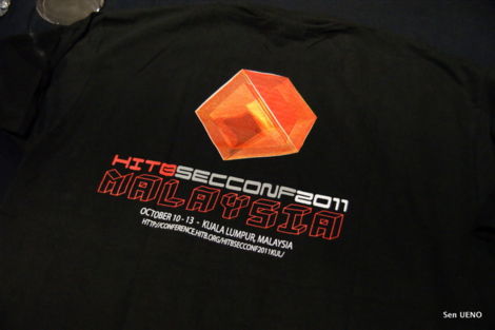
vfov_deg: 25.7
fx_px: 722
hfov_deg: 37.9
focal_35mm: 52
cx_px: 248
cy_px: 165
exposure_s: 1/80
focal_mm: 35
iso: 1600
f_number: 4.5
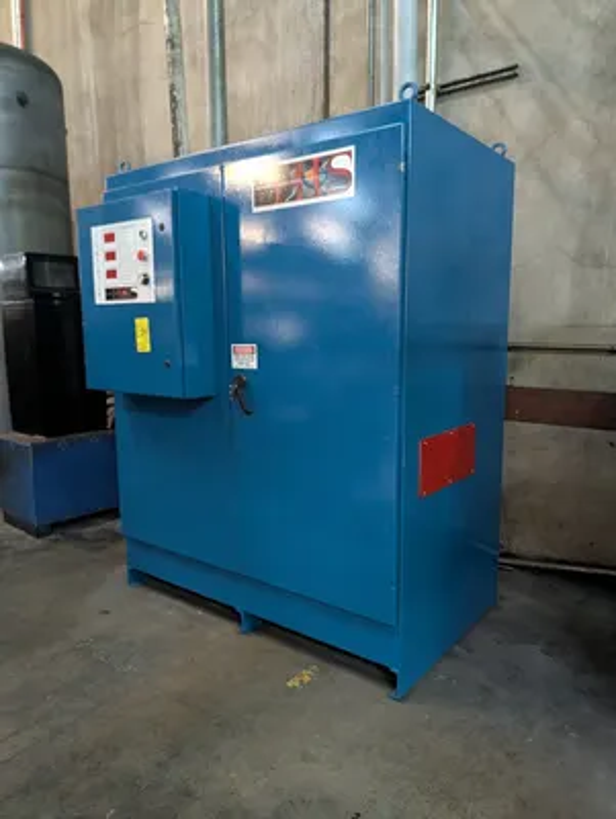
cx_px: 308
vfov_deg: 71.5
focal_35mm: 24
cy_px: 410
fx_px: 568
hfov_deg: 56.9
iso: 2456
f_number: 1.68
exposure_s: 1/120
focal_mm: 6.9
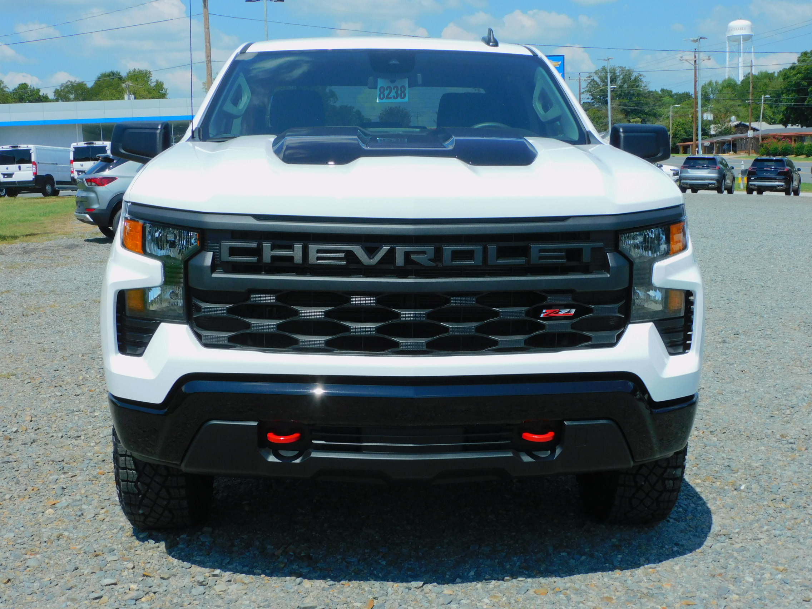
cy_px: 304
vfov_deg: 29.1
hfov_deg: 38.2
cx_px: 406
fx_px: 1173
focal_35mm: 50
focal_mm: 9
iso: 125
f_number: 4.5
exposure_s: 1/1250
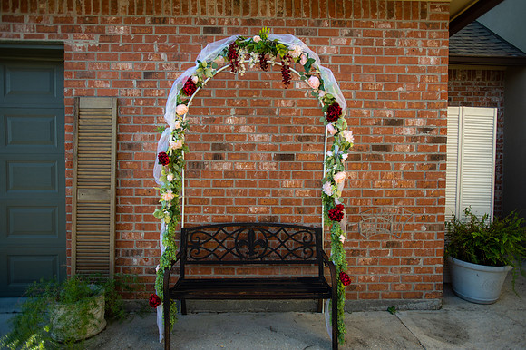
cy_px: 175
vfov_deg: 57.2
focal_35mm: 22
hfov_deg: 78.6
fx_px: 321
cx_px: 263
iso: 250
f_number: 2.8
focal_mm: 22
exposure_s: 1/1000
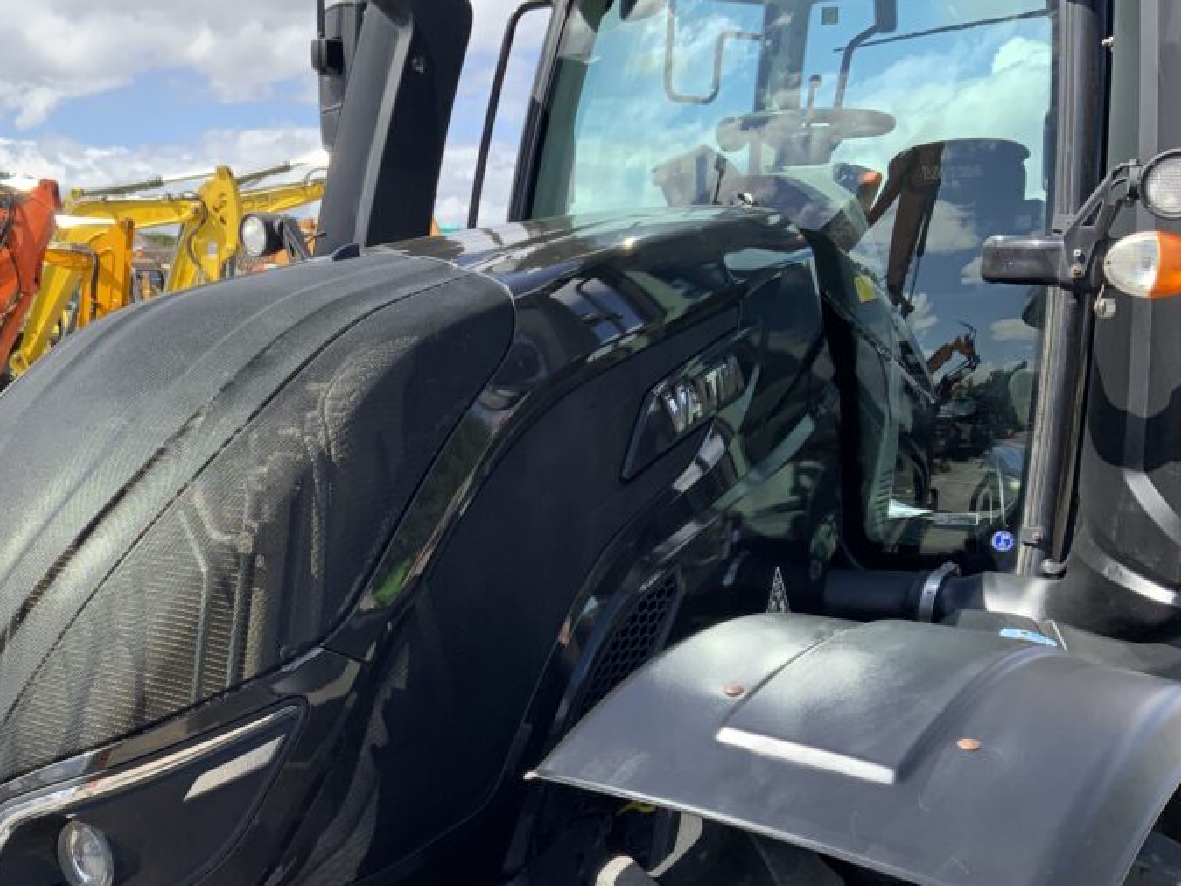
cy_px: 594
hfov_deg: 42.2
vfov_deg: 32.6
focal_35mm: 44
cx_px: 371
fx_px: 1501
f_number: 1.8
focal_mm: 3
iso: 16
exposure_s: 1/944
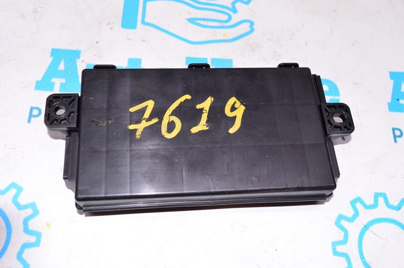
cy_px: 134
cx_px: 202
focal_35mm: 39
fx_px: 437
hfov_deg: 49.6
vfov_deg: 34.2
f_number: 8
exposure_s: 1/160
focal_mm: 26
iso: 1600
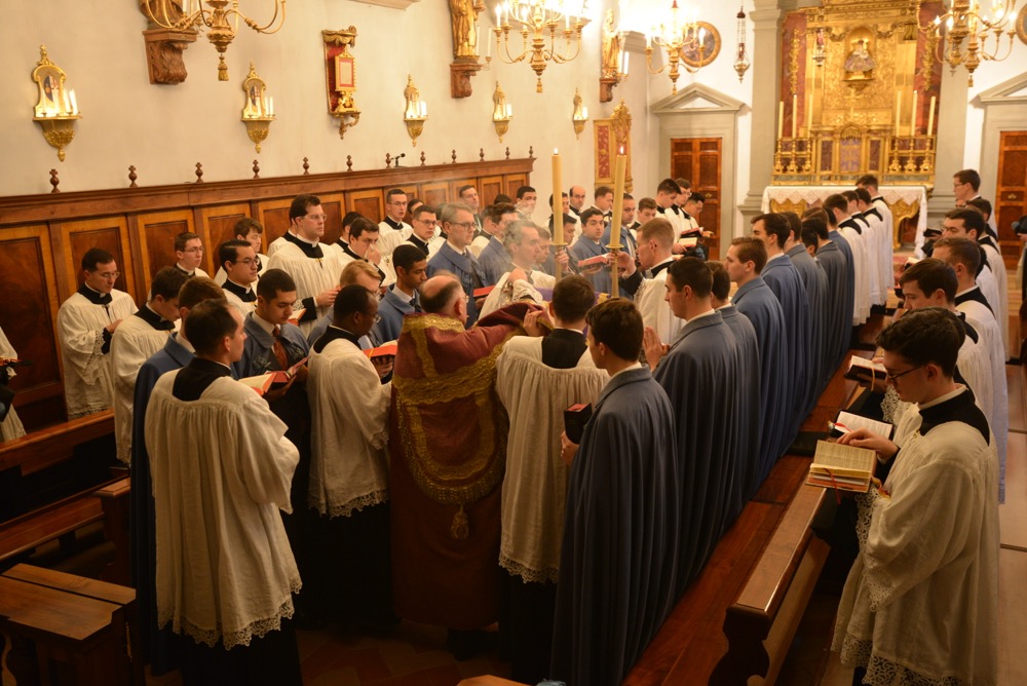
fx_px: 999
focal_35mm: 35
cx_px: 514
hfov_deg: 54.4
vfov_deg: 37.9
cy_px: 343
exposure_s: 1/60
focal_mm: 35
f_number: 4
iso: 1600
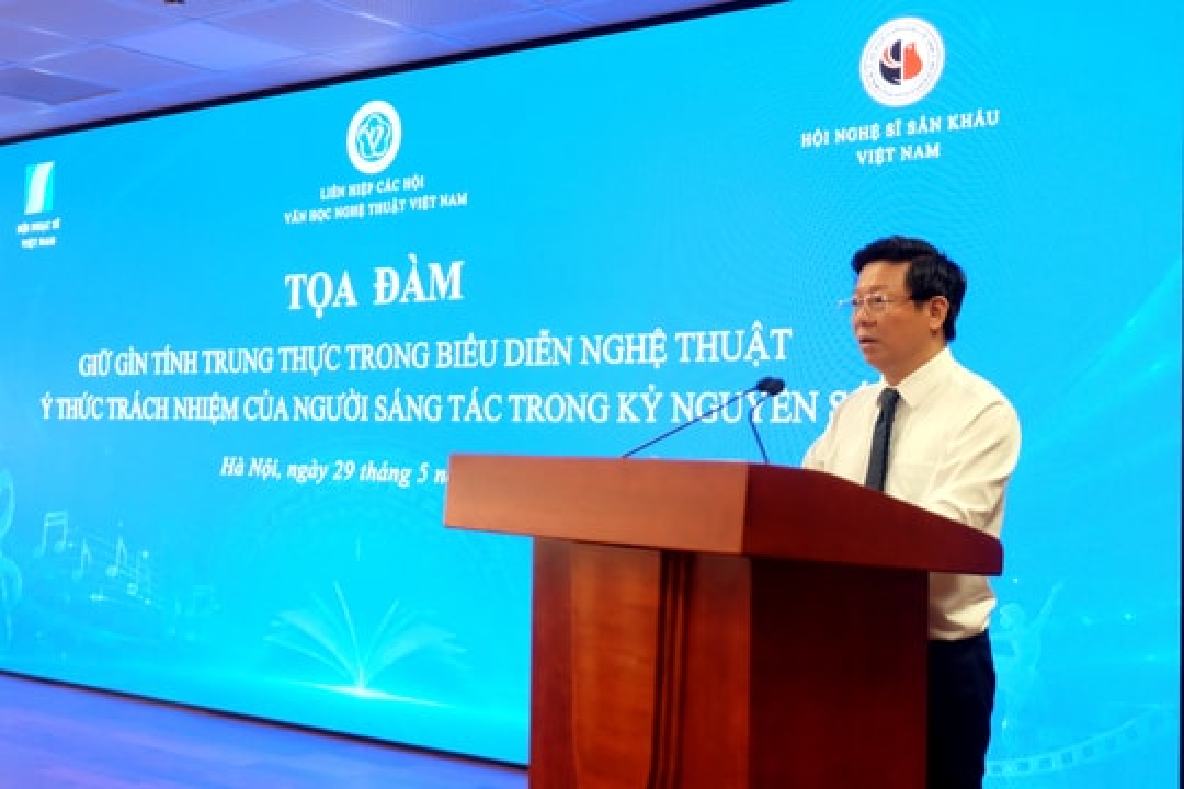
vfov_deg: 31.9
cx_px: 592
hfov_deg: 46.4
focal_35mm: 42
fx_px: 1381
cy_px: 394
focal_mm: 28.2
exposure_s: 1/180
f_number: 4.5
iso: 2500
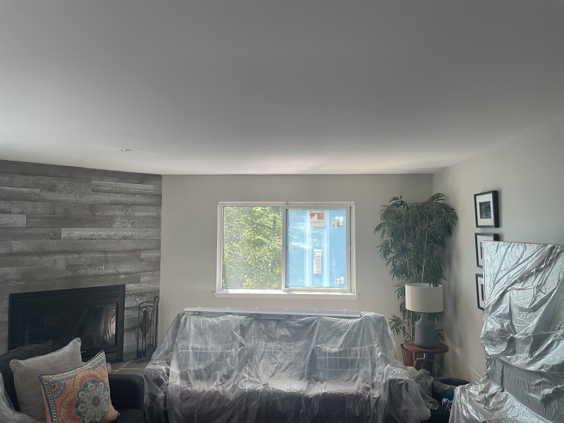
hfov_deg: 67.3
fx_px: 424
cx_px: 282
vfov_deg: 53.1
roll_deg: -0.3
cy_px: 212
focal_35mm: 26
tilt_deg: +3.5
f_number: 1.6
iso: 32
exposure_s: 1/121
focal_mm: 4.2
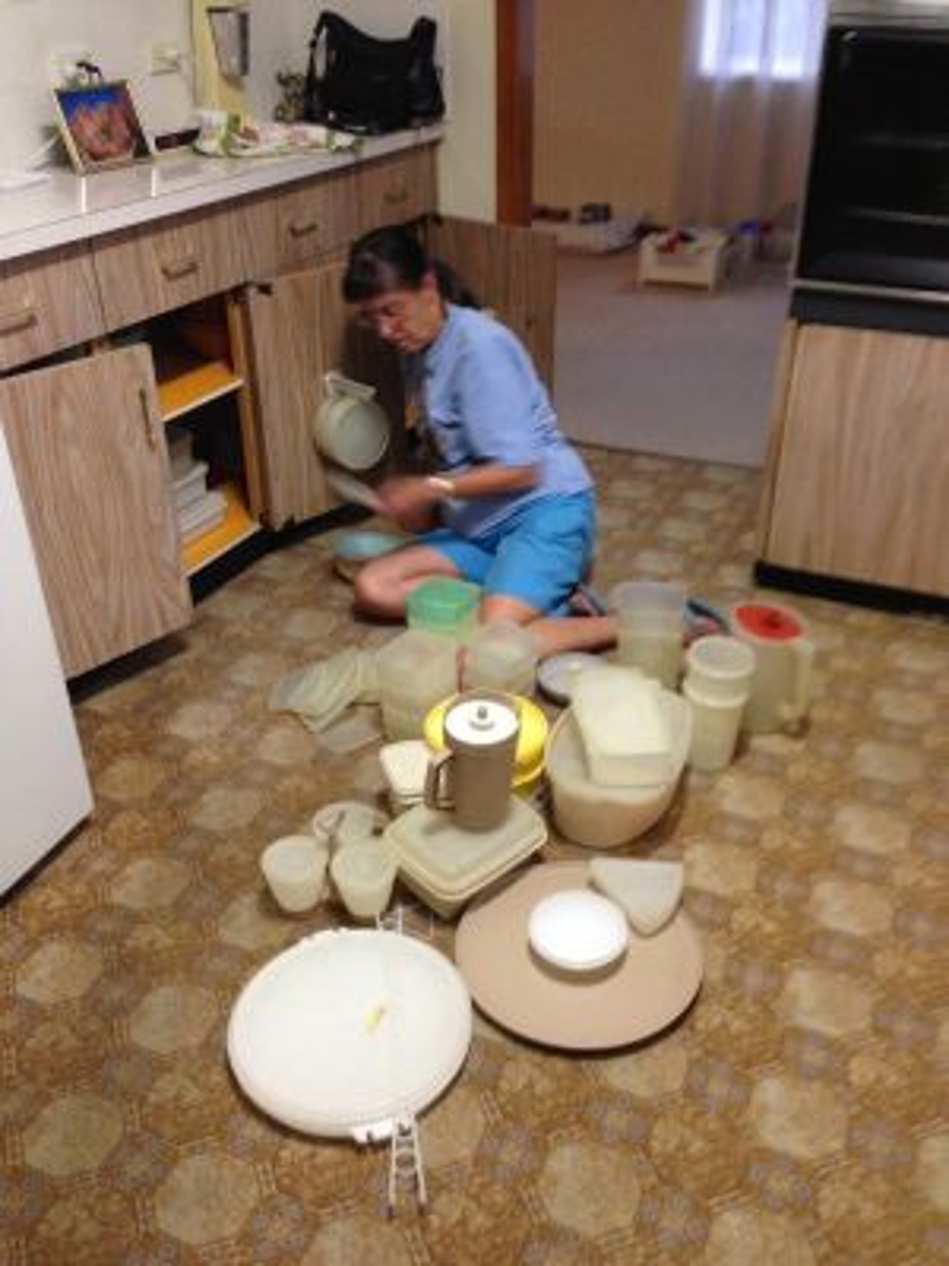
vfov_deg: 55.4
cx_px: 474
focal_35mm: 33
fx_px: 1206
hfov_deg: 42.9
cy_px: 633
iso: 250
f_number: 2.4
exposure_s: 1/20
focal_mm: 4.13
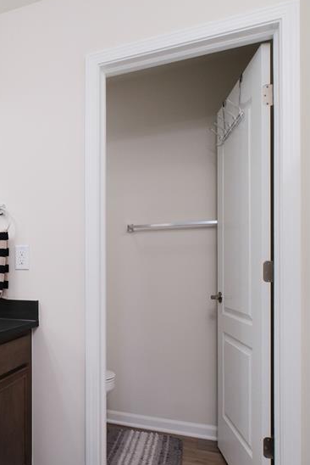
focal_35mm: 28
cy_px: 283
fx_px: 361
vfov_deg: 64.7
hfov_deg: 42.9
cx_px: 36
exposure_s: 1/125
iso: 800
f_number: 6.4
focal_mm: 10
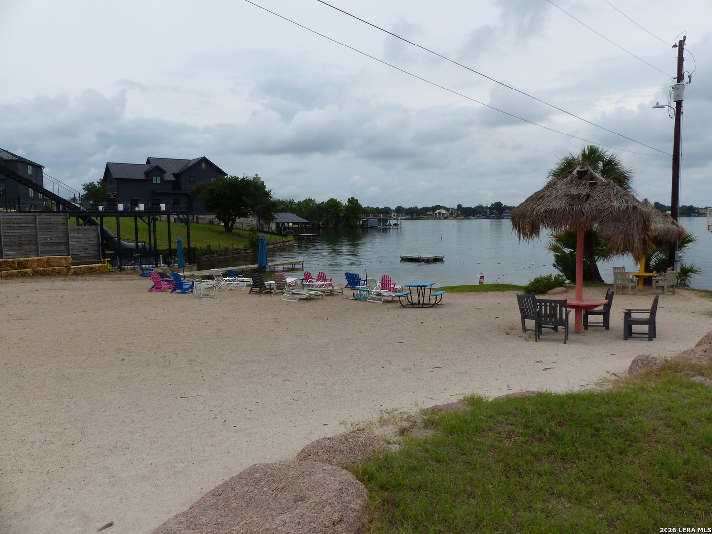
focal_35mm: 25
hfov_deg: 69.4
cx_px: 356
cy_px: 267
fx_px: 514
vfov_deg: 54.9
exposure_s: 1/1600
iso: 100
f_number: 4
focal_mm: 4.5
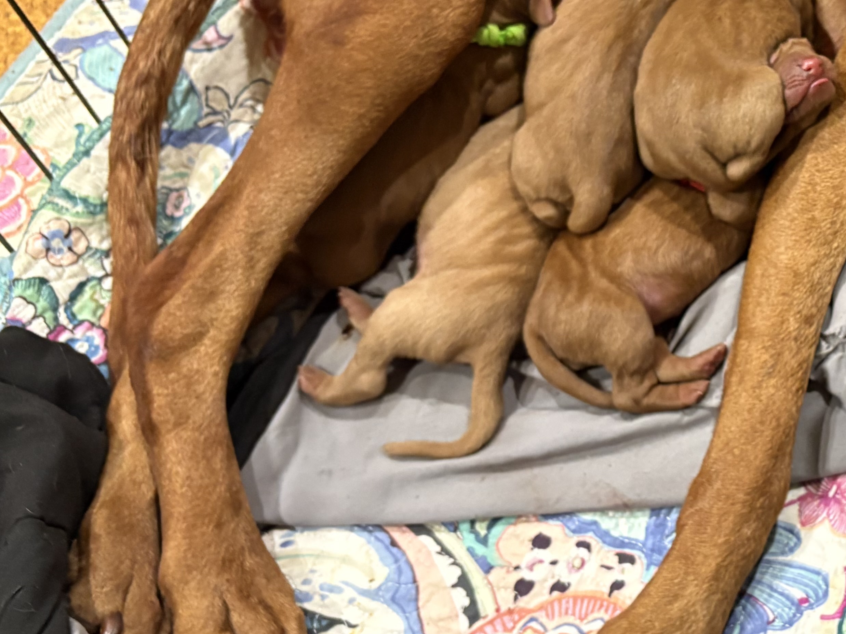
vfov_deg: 24.3
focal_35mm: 60
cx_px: 900
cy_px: 207
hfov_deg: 29.4
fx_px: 1466
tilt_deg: -55.3
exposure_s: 1/50
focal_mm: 5.96
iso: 500
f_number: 1.6
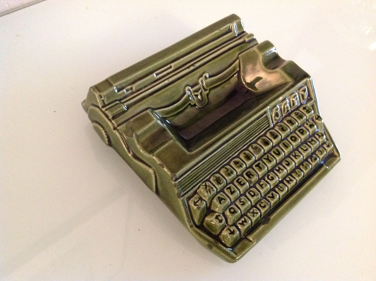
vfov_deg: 40.6
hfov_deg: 52.7
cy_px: 140
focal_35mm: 35
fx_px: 380
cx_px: 188
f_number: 2.4
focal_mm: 4.28
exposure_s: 1/15
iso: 640
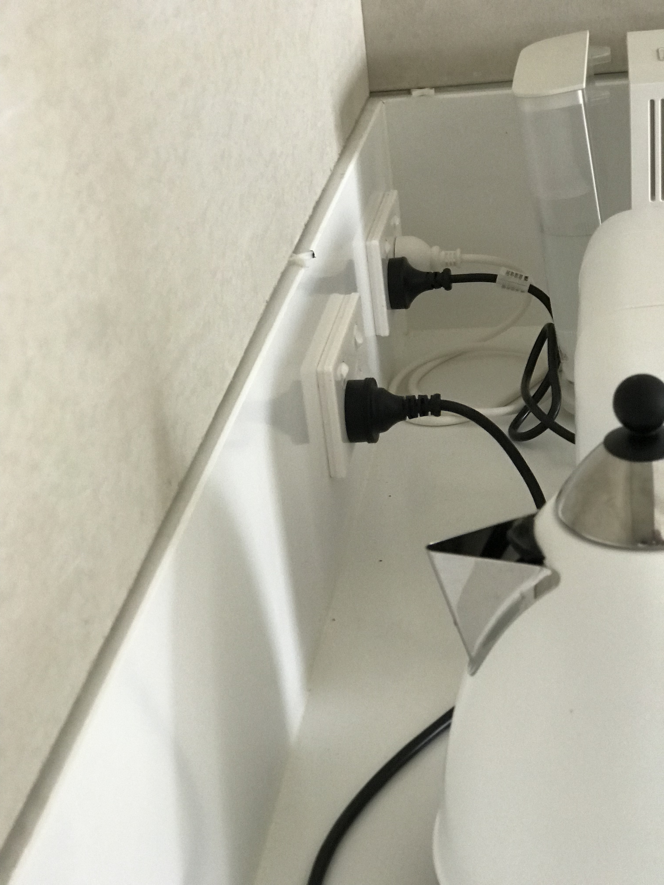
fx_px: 1458
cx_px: 332
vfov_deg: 33.8
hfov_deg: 25.7
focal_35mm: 57
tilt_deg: -25.8
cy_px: 442
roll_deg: +6.4
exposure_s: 1/50
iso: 320
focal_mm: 6.6
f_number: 2.8
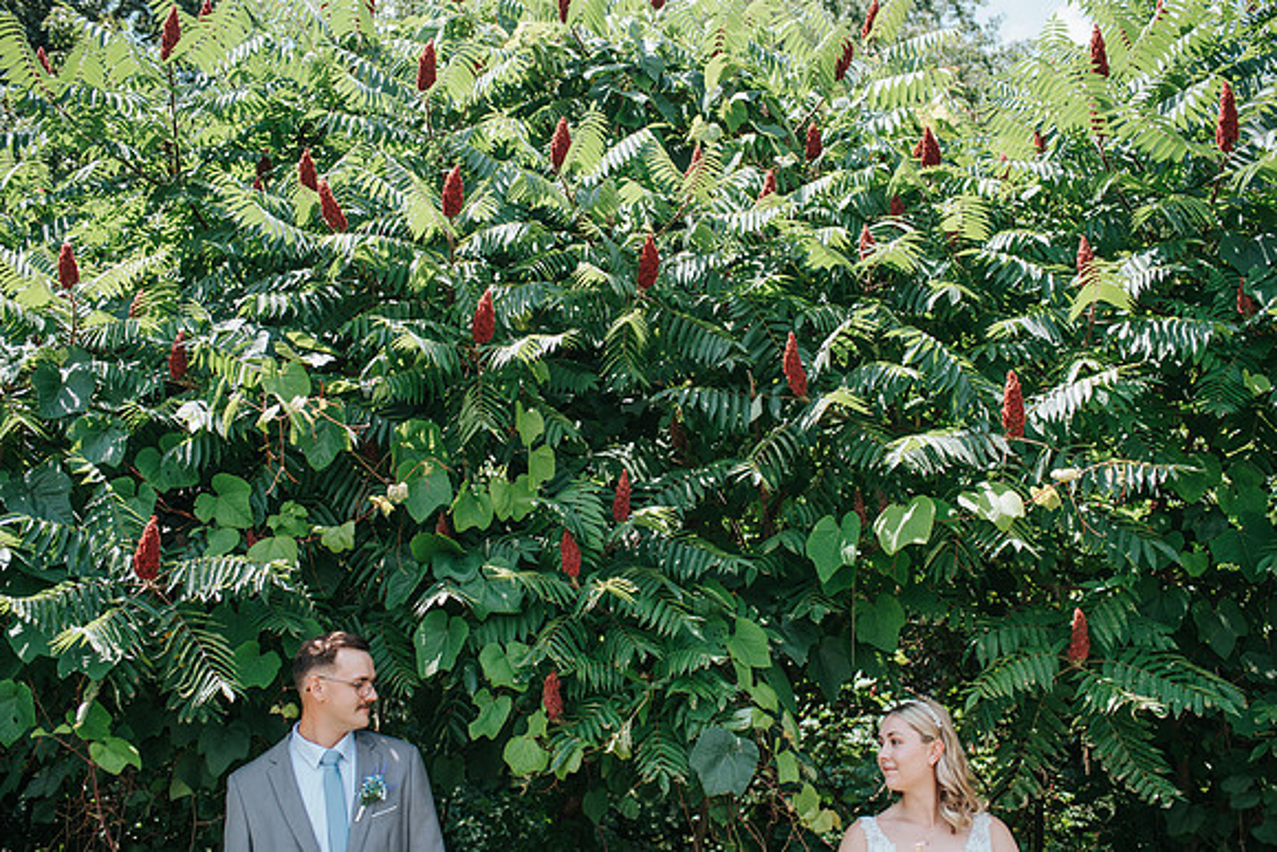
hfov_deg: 54.4
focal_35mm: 35
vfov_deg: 37.9
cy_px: 426
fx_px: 1242
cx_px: 638
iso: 140
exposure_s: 1/500
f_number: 2.8
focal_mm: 35
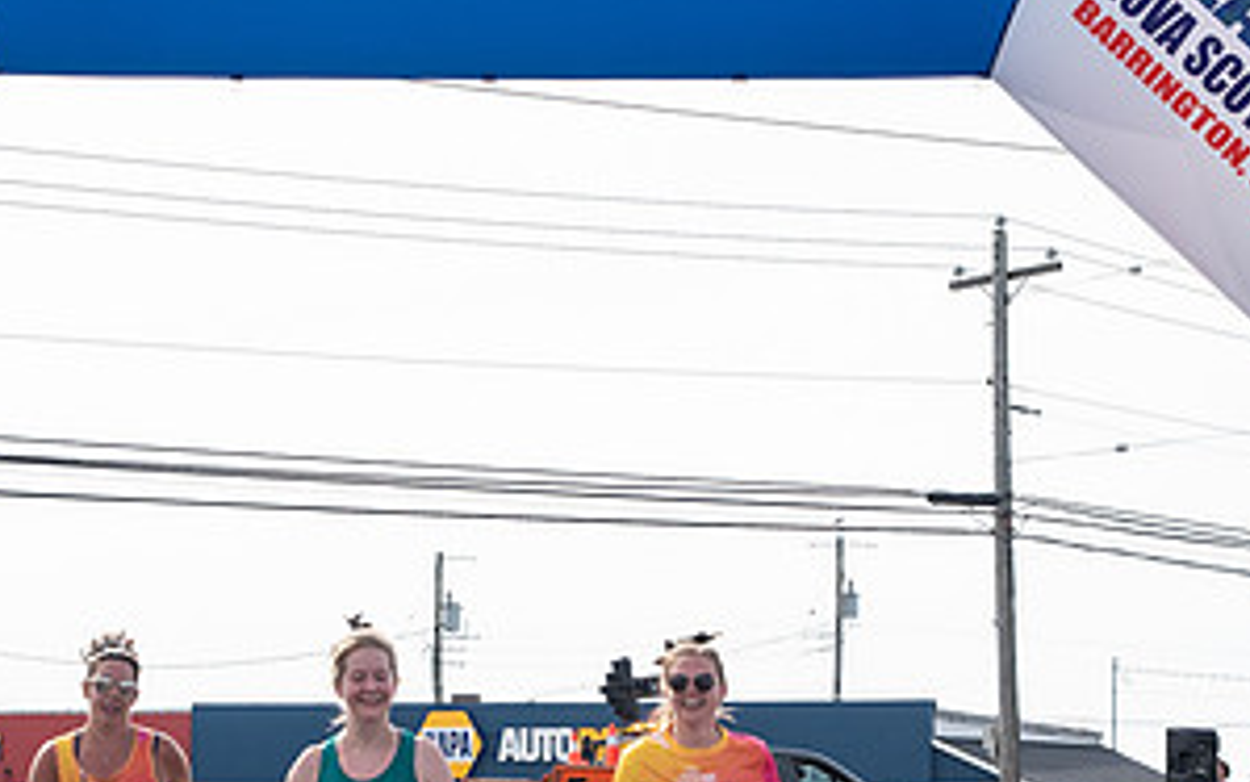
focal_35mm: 120
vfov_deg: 10.8
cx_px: 542
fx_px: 4089
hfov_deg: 17.4
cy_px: 765
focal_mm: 48
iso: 800
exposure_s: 1/3200
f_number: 4
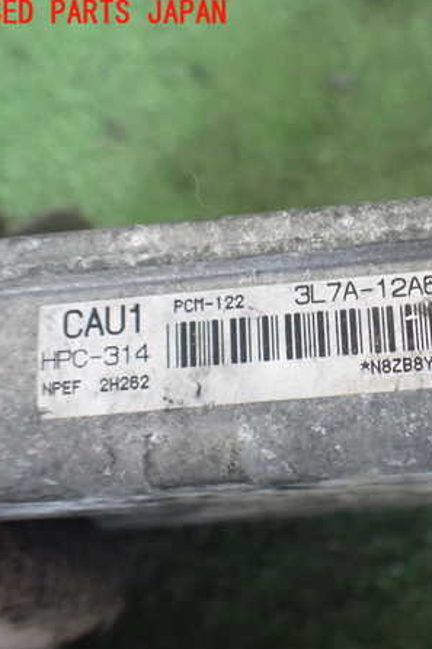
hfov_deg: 30.3
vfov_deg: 46.4
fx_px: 757
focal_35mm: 42
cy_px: 323
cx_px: 399
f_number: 2.3
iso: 800
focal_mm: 5.4
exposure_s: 1/50
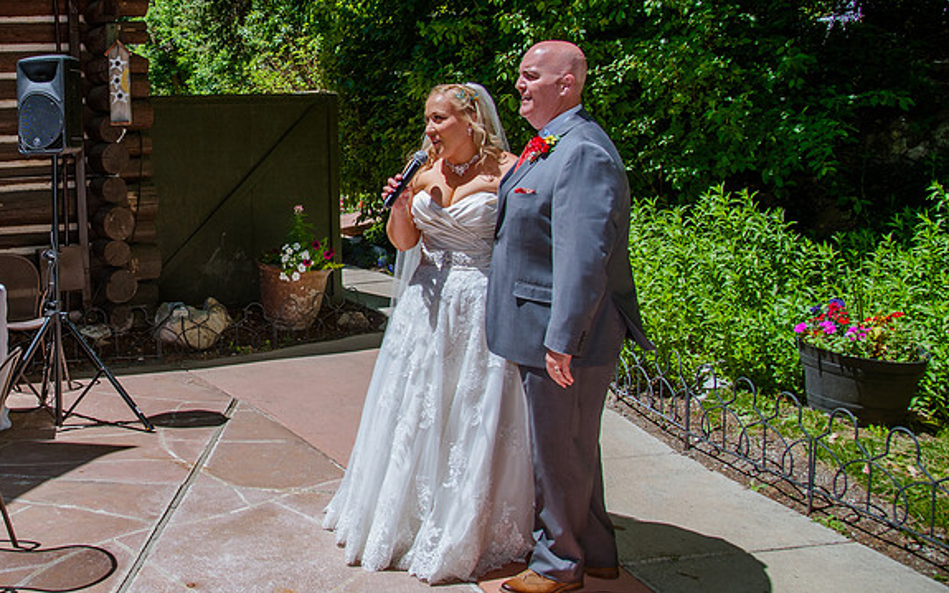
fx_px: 1086
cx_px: 141
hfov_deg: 44.0
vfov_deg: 30.3
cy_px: 192
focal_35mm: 42
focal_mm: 24
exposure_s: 1/1000
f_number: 5.6
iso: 250
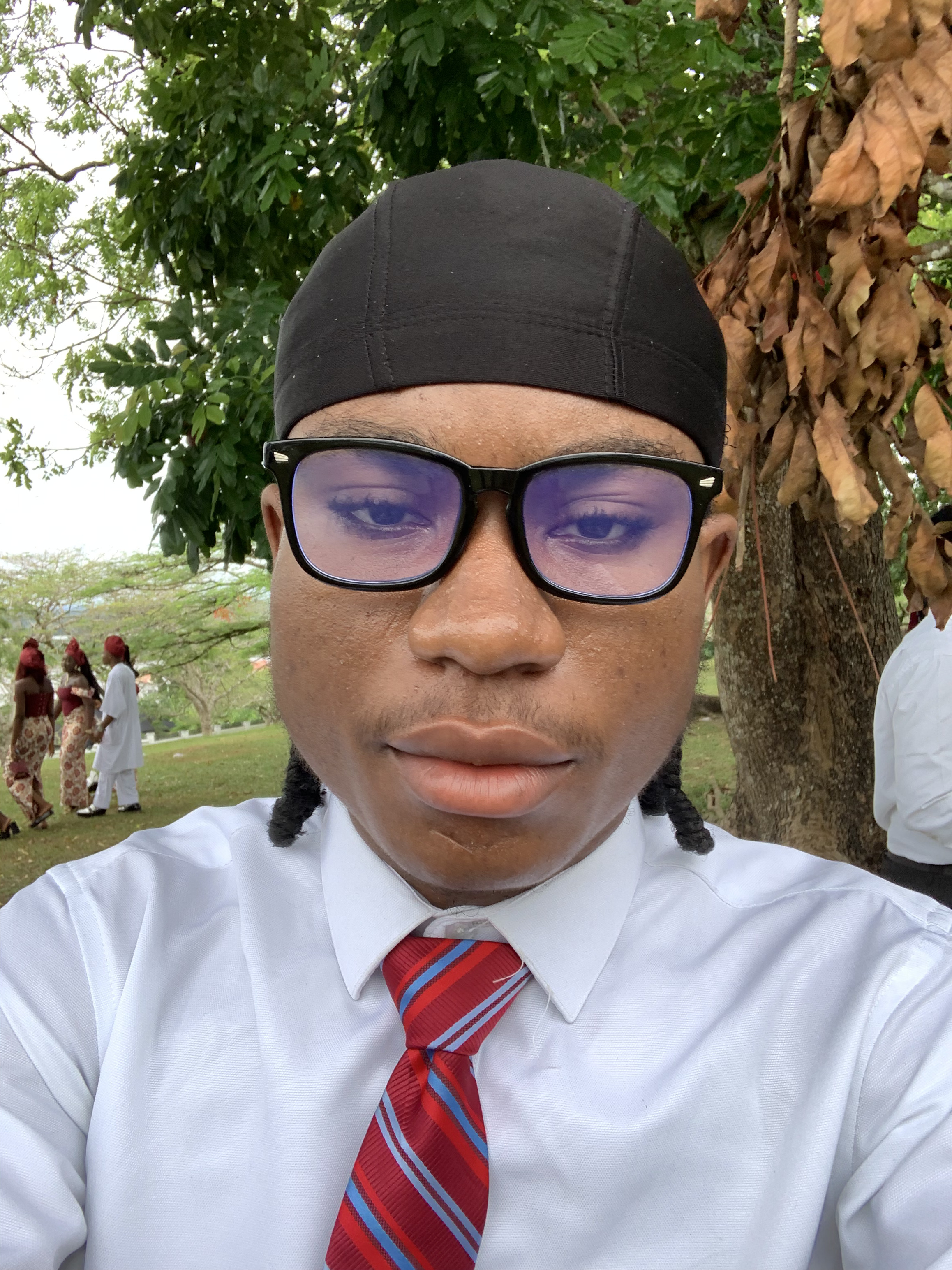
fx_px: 1173
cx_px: 476
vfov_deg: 56.8
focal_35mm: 32
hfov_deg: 44.2
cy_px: 635
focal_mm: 2.87
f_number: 2.2
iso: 25
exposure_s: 1/122
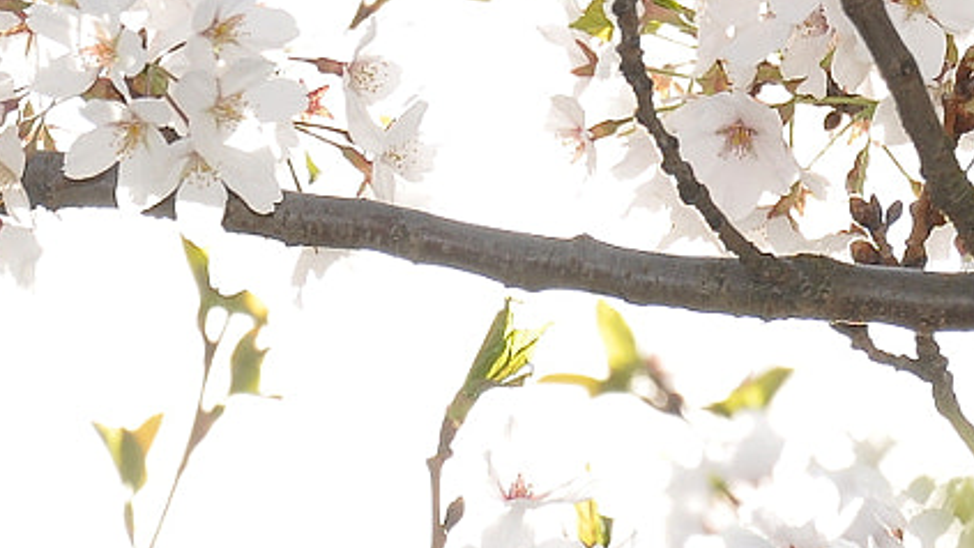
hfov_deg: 3.5
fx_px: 16090
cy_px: -416
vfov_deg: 1.9
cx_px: 665
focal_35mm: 623
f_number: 9
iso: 200
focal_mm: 105
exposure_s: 1/200
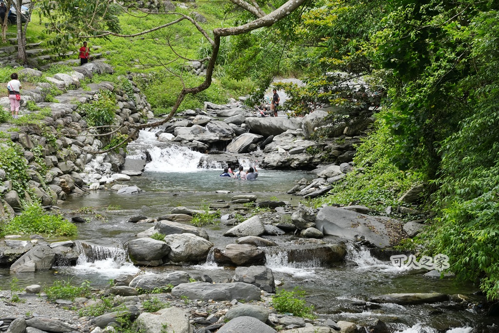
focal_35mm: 105
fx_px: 1456
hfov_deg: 19.5
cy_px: 166
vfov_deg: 13.0
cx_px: 250
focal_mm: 70
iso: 800
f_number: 4.5
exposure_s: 1/1000
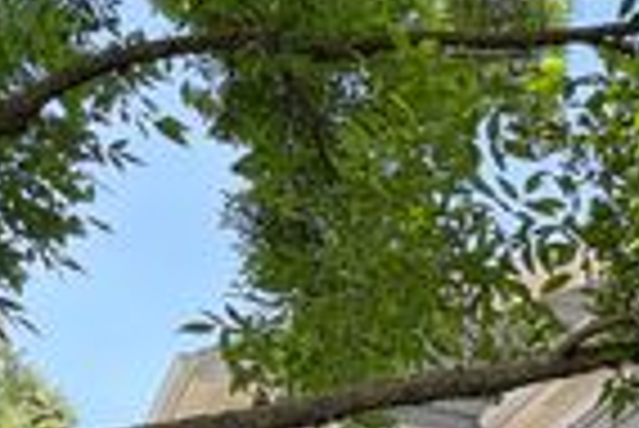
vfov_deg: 13.4
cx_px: 1076
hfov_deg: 18.0
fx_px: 1688
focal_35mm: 95
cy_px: 701
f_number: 1.6
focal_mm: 5.96
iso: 64
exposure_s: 1/801
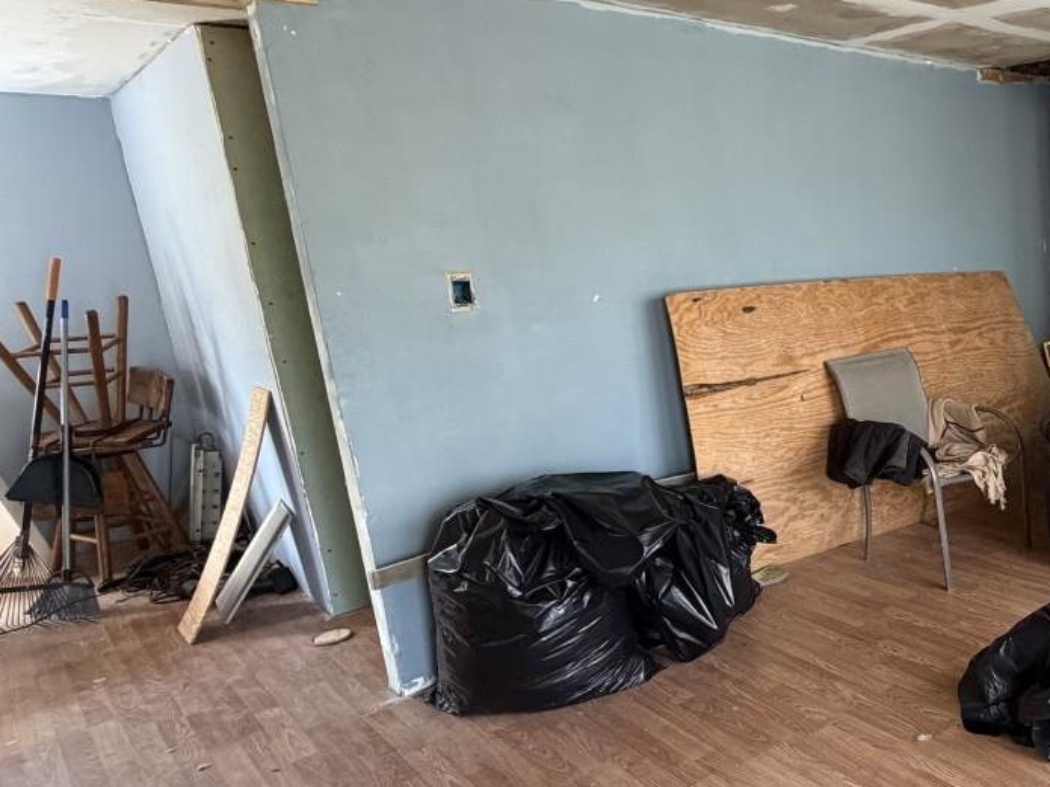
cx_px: 976
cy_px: 423
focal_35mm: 29
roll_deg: +3.3
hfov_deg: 52.8
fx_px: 879
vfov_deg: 48.2
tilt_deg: -13.4
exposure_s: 1/60
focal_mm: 2.22
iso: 400
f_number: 2.2
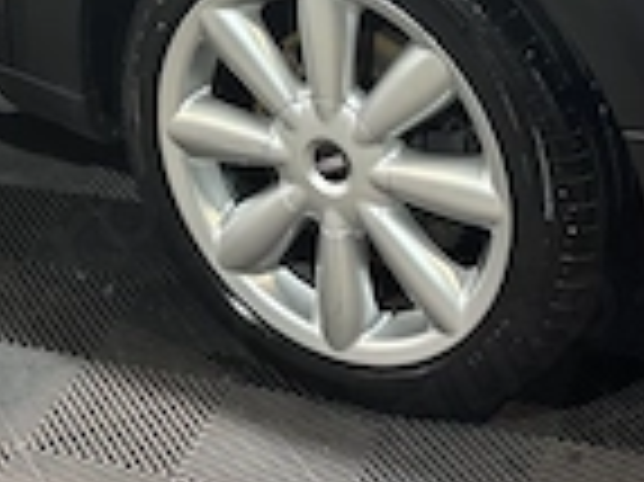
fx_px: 2026
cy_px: -243
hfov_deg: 18.0
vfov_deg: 12.8
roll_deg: +3.2
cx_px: 221
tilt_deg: -15.7
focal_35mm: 109
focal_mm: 5.96
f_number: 1.6
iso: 160
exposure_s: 1/50
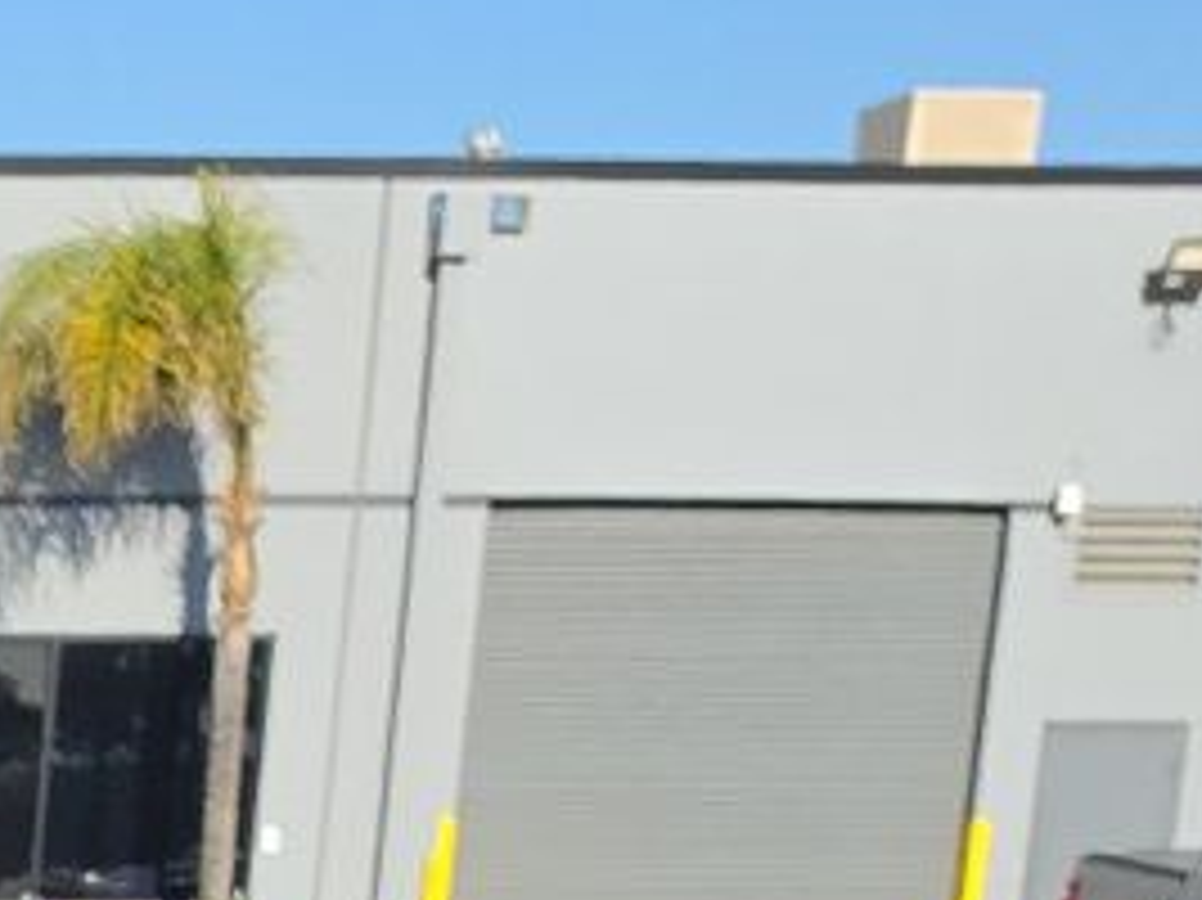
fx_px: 4790
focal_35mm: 138
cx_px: -1495
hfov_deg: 12.0
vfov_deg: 9.5
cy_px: 2228
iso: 64
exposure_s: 1/4649
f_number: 1.4
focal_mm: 6.5
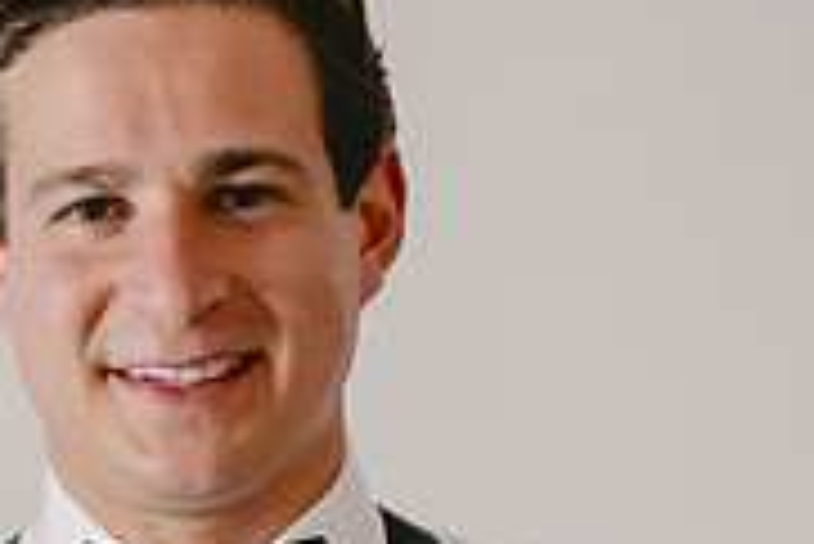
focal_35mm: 247
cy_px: 590
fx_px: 5589
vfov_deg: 5.6
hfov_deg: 8.3
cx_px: 220
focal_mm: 70
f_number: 2.8
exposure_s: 1/160
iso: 3200
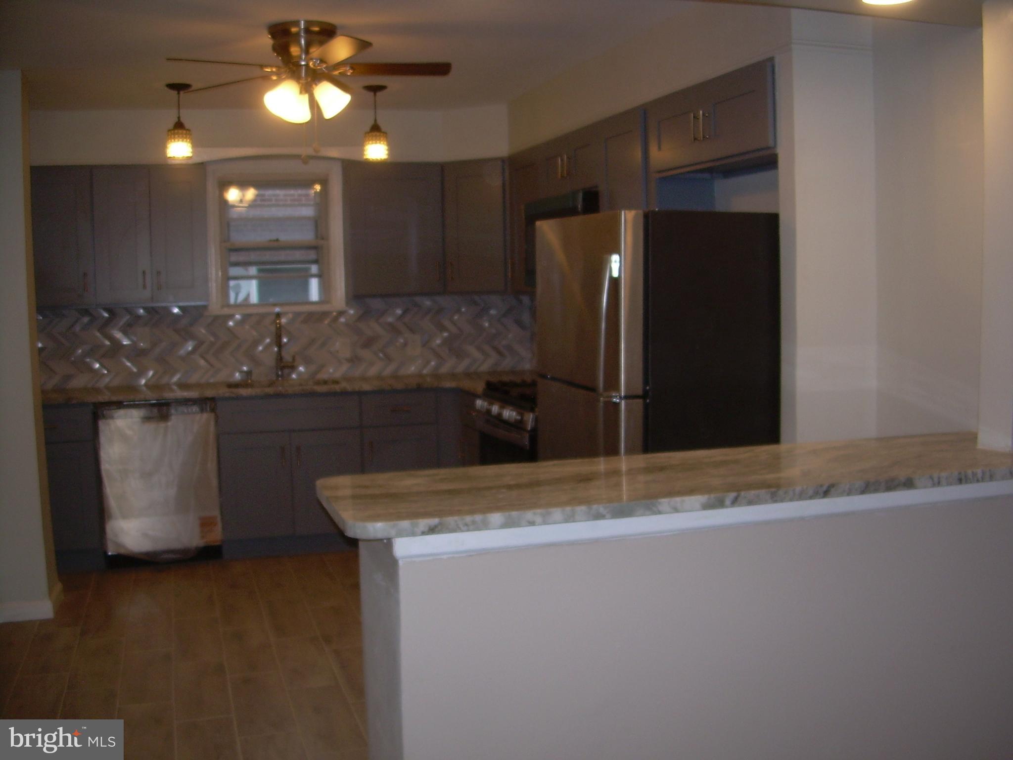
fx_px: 1112
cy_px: 380
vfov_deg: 37.7
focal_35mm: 38
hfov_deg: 49.0
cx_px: 506
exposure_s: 1/60
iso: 50
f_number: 2.8
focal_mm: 6.3
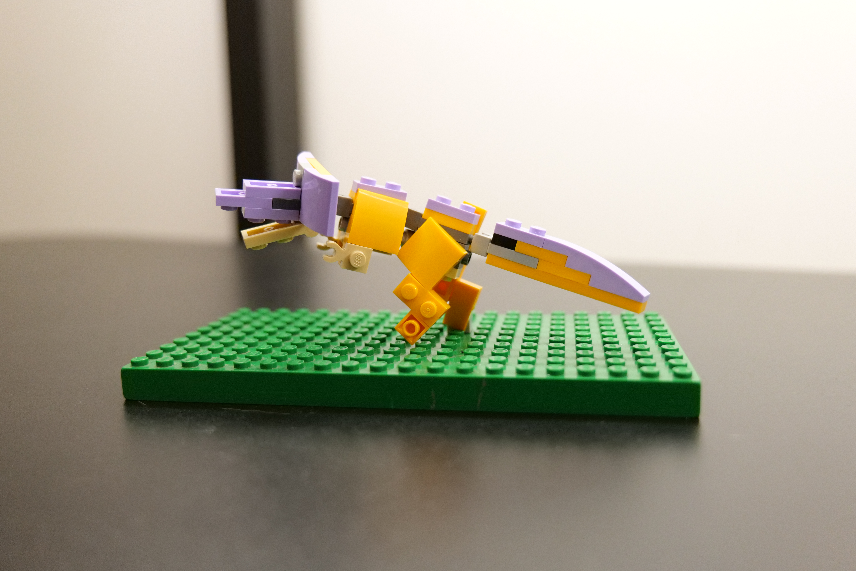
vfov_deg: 43.6
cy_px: 286
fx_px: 713
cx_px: 428
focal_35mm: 30
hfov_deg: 61.9
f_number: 4.2
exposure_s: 1/30
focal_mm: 30
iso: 6400
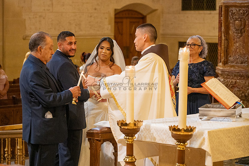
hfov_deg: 17.0
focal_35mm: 120
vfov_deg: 11.4
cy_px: 83
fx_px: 832
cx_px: 118
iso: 3200
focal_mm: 110
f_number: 4
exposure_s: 1/200
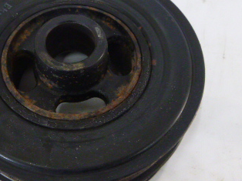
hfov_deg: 37.0
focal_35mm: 51
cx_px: 77
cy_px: 79
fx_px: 356
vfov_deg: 28.5
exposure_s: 1/15
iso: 400
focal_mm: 4.5
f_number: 3.9
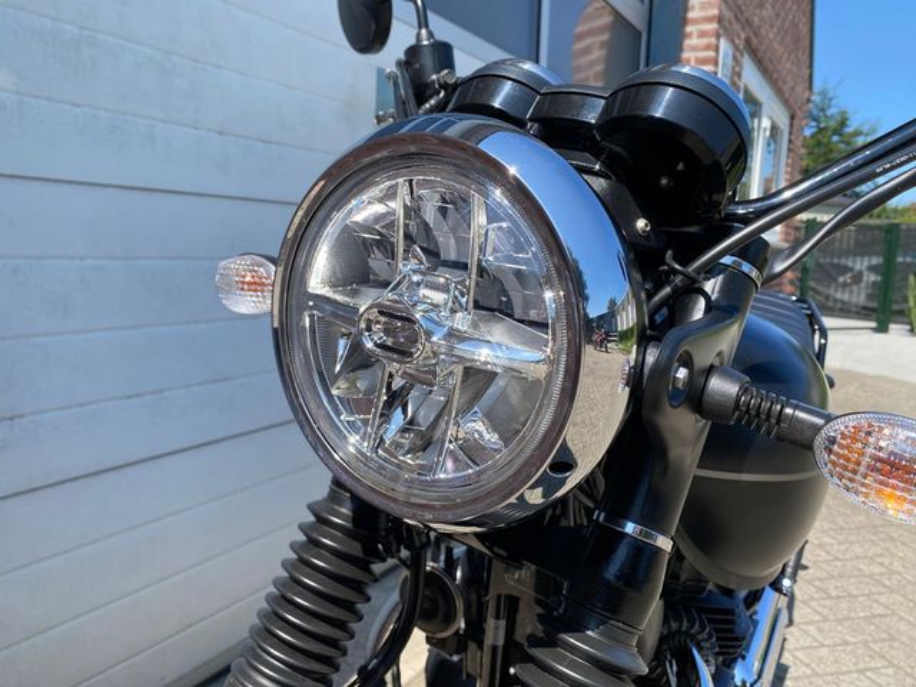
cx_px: 458
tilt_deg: -7.1
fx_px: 688
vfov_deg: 53.1
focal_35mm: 26
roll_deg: -2.7
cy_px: 344
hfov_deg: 67.3
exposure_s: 1/1287
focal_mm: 4.25
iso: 32
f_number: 1.8
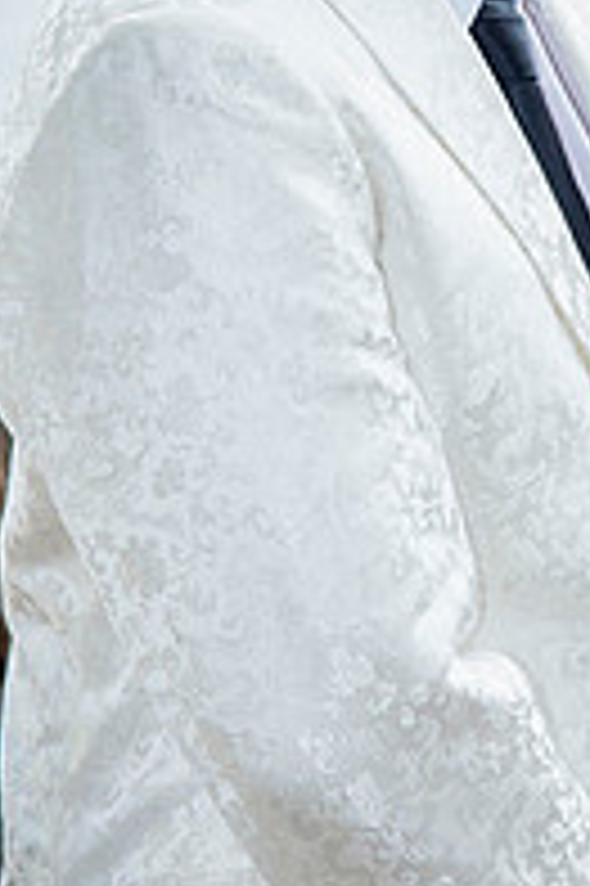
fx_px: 5344
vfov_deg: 9.5
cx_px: 531
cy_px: 189
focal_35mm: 217
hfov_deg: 6.3
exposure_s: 1/200
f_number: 5
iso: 500
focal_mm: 95
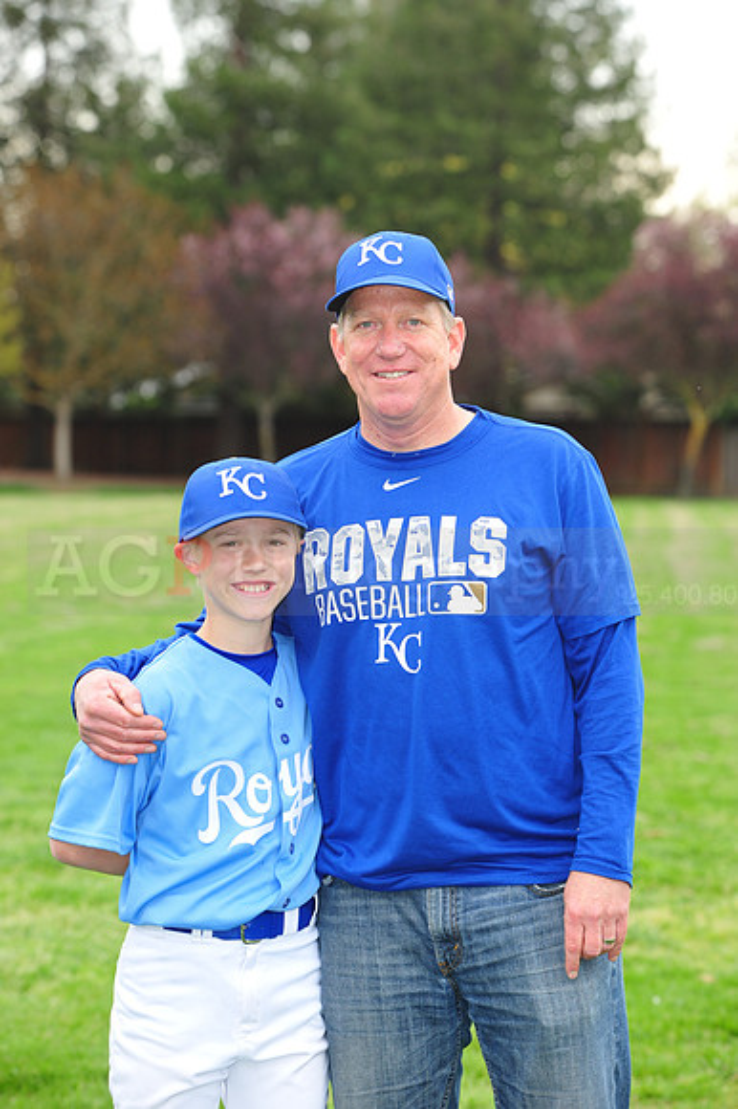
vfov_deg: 14.2
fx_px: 4464
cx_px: 369
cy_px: 554
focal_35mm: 145
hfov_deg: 9.5
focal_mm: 145
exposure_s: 1/160
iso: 400
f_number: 7.1
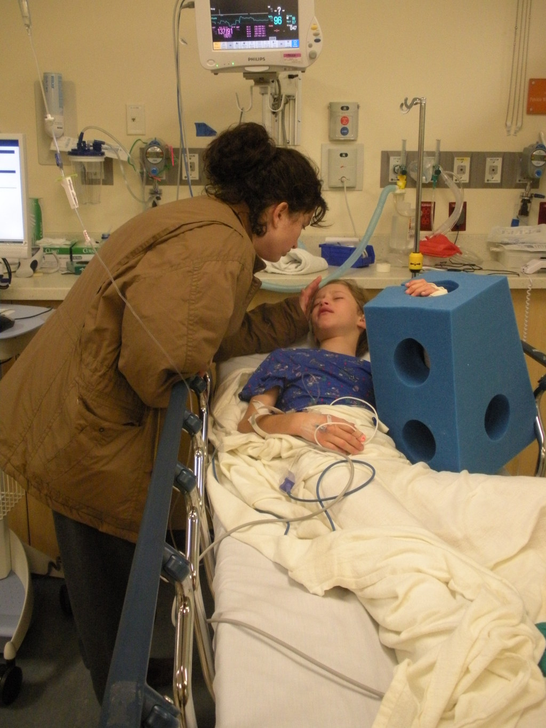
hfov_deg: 39.7
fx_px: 757
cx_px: 273
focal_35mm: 36
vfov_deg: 51.4
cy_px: 364
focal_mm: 6.3
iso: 400
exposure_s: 1/29
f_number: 3.5
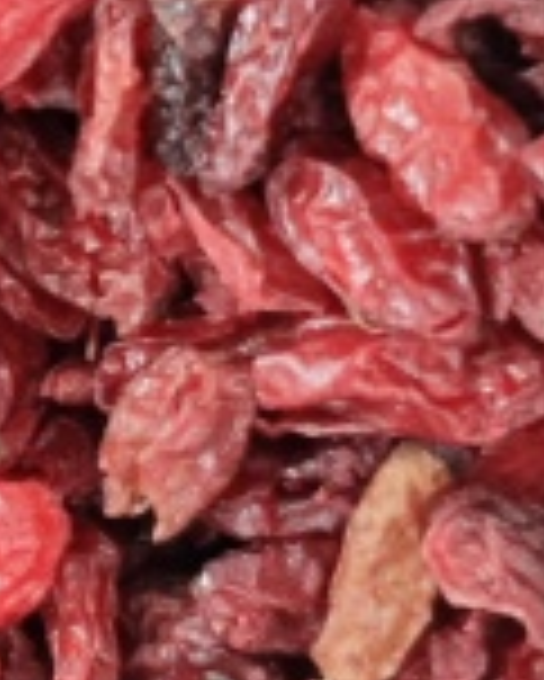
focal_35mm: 165
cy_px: 110
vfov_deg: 11.6
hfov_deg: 9.0
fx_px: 3317
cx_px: -414
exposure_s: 1/50
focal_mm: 5.84
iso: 160
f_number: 1.6
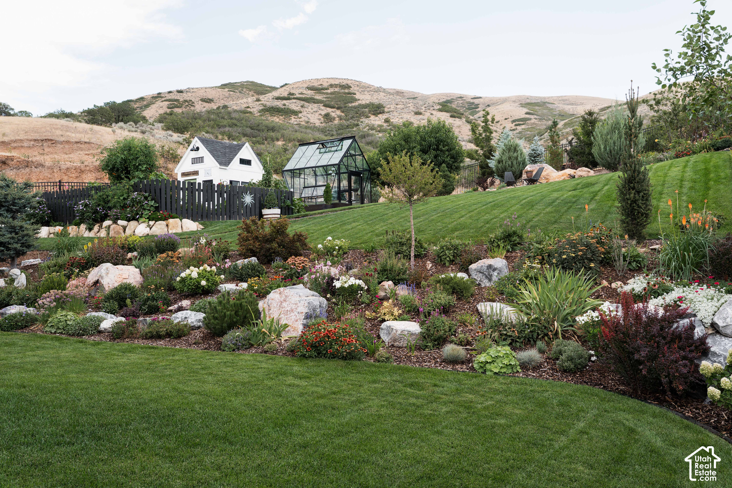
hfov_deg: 59.3
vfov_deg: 41.6
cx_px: 366
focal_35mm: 32
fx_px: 642
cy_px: 244
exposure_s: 1/125
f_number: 5.6
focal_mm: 31.6
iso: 100
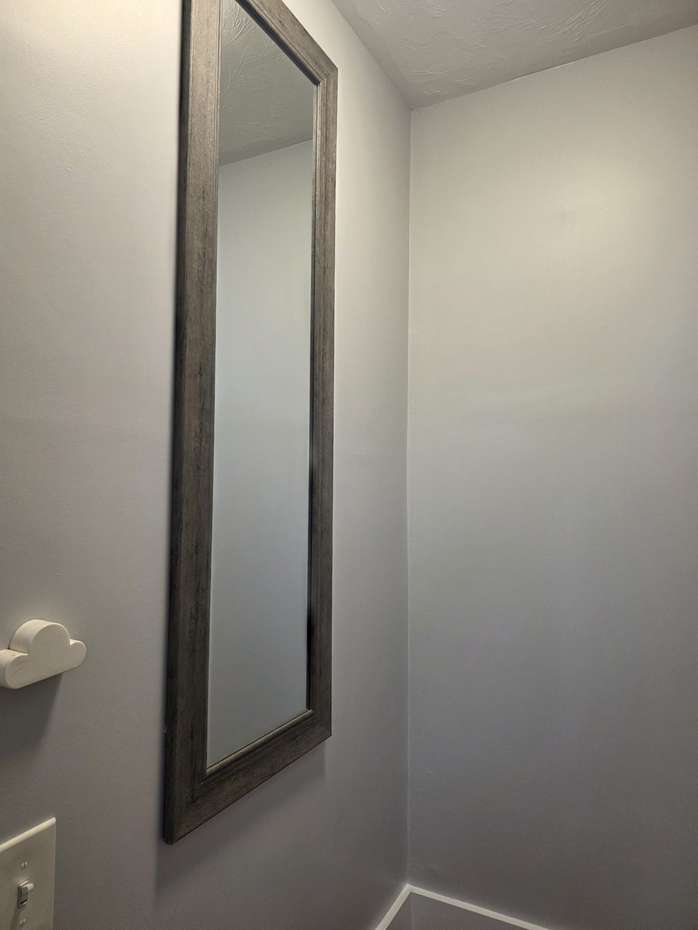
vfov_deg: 73.9
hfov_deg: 58.9
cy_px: 465
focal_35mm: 23
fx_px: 618
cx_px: 349
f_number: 1.7
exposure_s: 1/120
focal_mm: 6.3
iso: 200
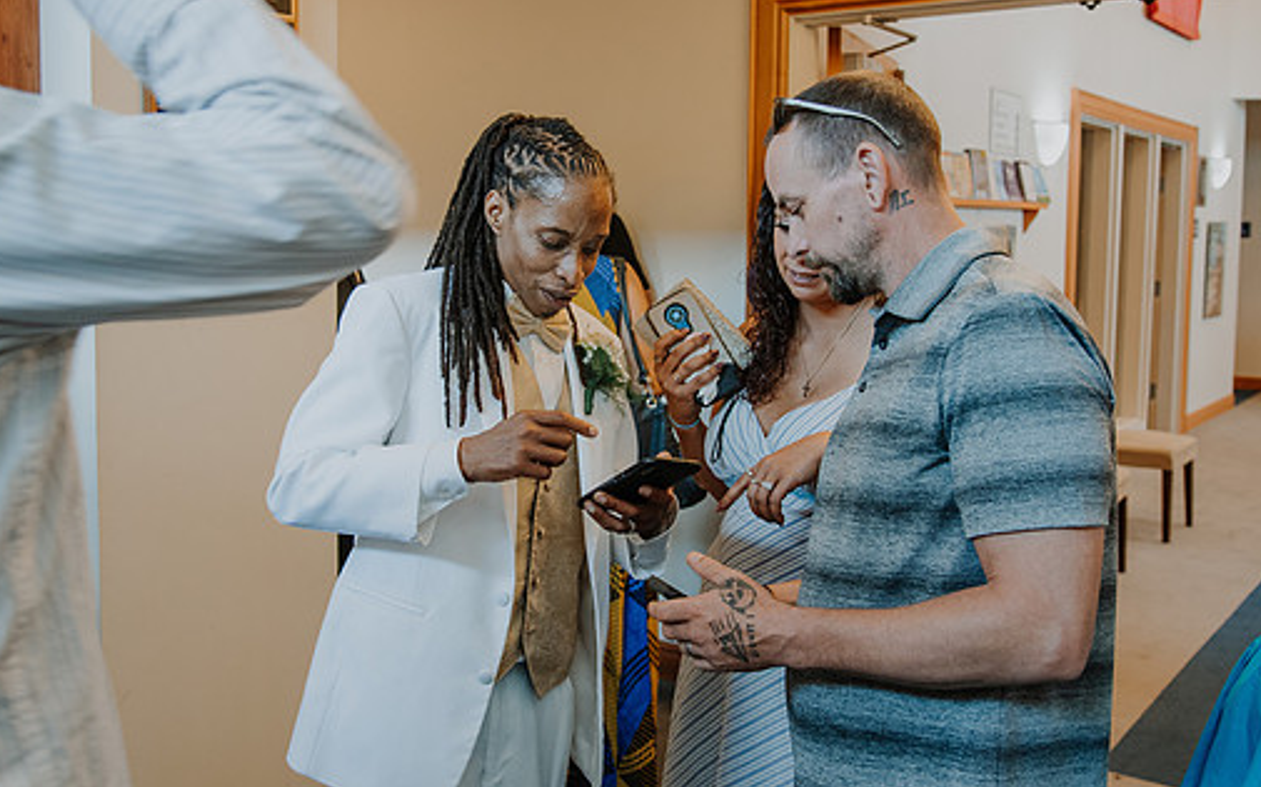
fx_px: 1340
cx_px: 567
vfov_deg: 32.6
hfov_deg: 50.3
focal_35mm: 39
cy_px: 321
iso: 900
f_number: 4
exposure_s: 1/60
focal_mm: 30
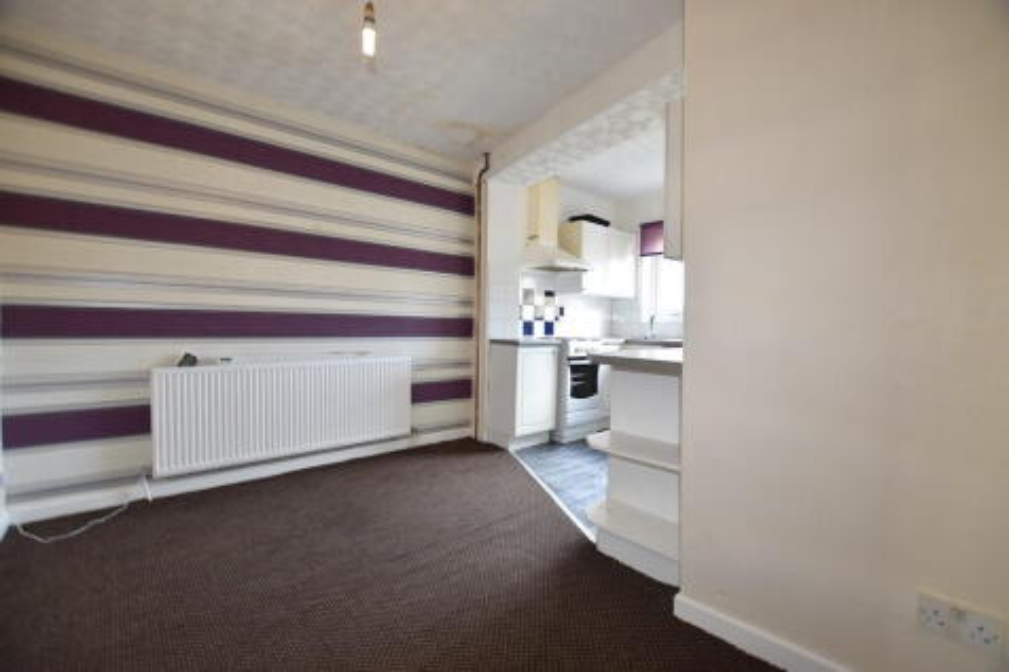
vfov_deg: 77.3
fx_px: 420
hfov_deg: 100.4
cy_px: 336
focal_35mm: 15
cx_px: 504
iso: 125
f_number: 3.5
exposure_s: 1/20
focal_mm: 10
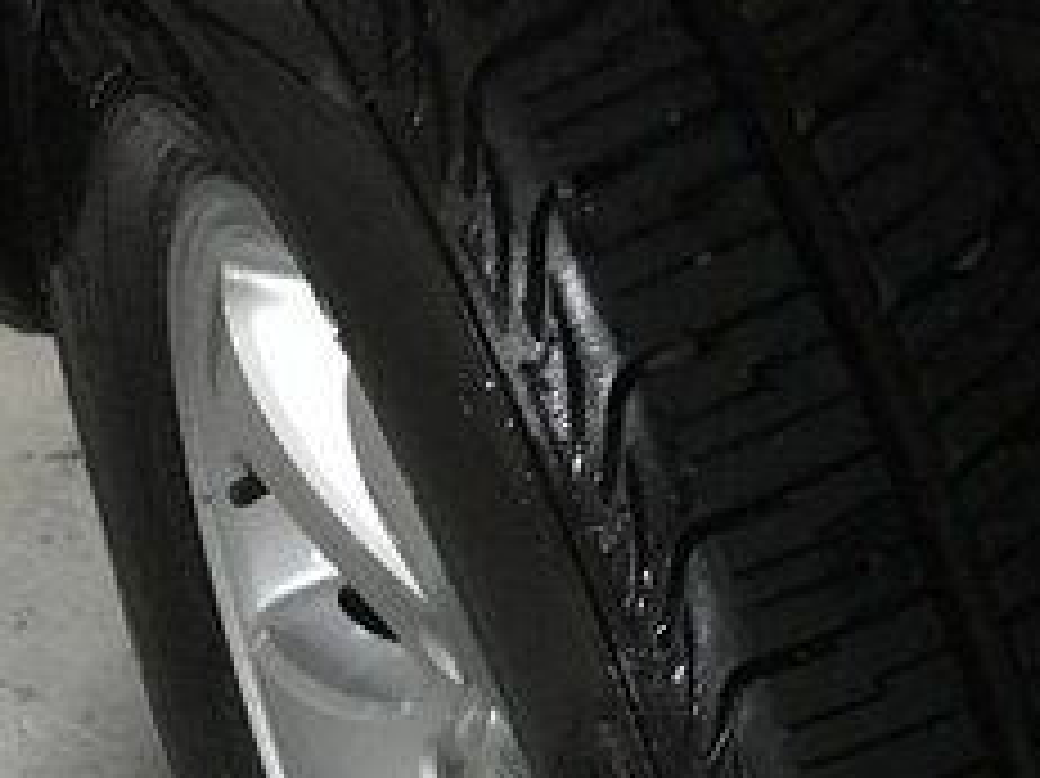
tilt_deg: -45.2
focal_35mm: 80
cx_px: 828
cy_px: 1005
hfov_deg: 24.1
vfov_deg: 17.3
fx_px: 2402
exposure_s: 1/4
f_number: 1.8
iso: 160
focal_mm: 3.99
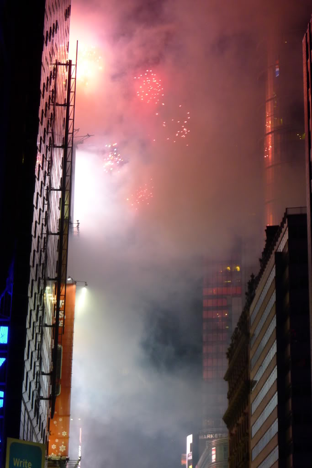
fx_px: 1169
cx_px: 156
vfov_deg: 22.6
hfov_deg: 15.2
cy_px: 234
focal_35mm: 90
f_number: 3.3
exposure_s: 1/100
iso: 400
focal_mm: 19.2
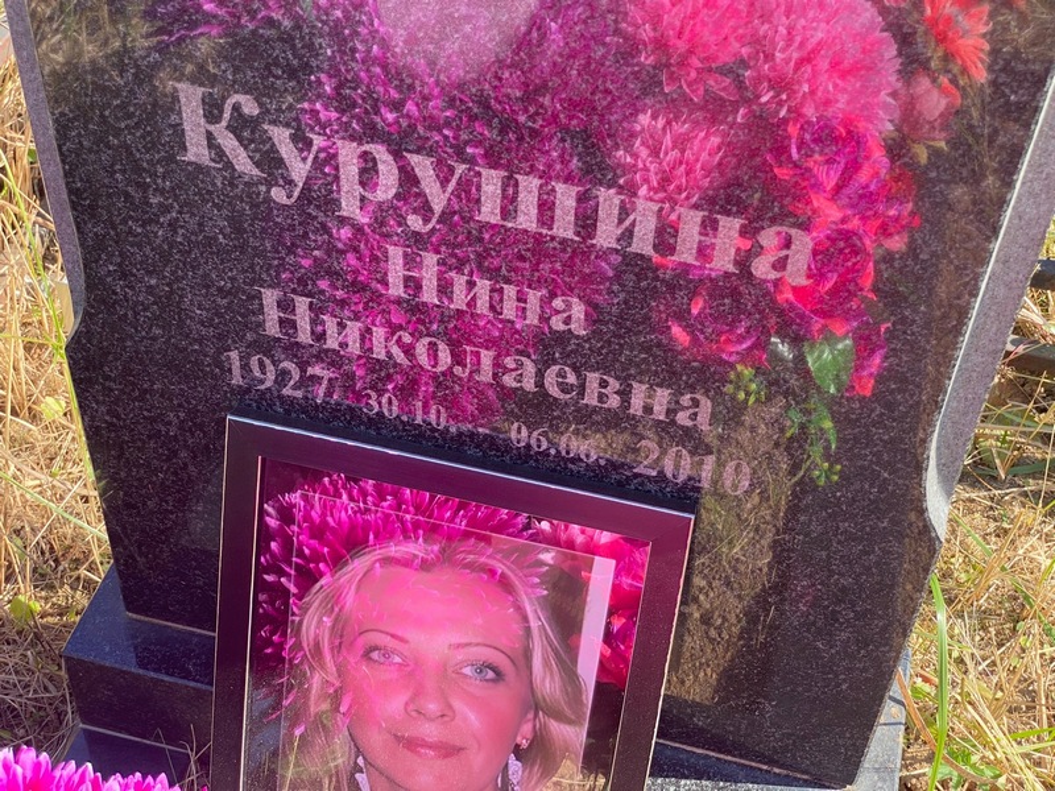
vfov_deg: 28.0
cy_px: 396
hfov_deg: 36.8
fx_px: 1585
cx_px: 528
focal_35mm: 52
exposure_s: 1/309
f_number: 2
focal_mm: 6
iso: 20
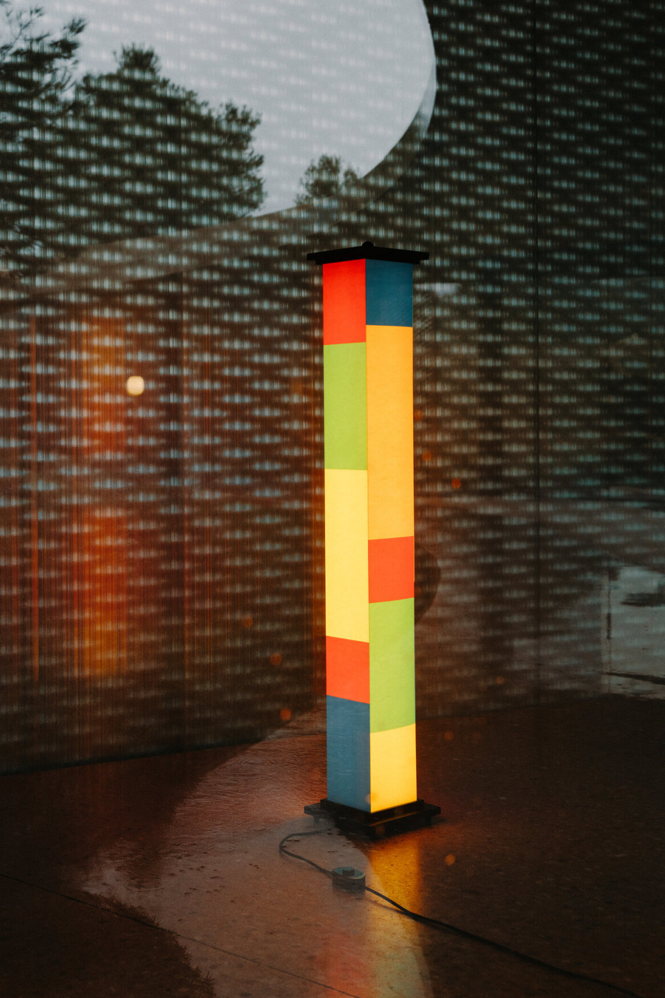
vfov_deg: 39.5
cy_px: 442
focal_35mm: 50
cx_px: 344
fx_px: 1386
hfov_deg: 27.0
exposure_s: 1/125
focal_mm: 43.9
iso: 1000
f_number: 5.6
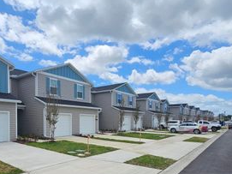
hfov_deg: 70.9
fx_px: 161
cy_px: 125
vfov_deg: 54.8
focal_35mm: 24
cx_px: 92
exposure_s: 1/4373
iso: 50
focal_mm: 2.2
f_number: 2.2
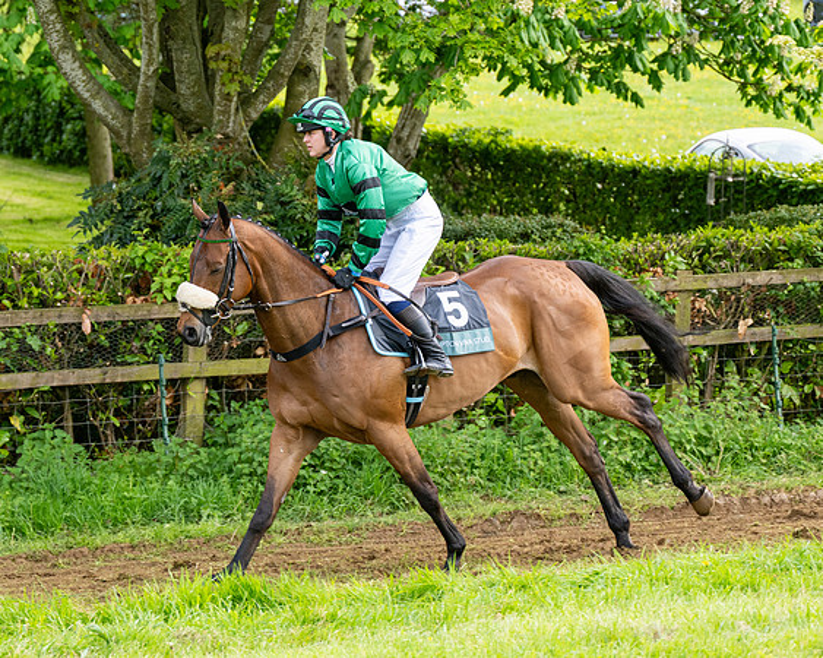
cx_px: 491
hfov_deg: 12.3
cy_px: 325
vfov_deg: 9.9
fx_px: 3803
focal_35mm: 156
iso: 400
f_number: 4
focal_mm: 98
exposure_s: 1/1250
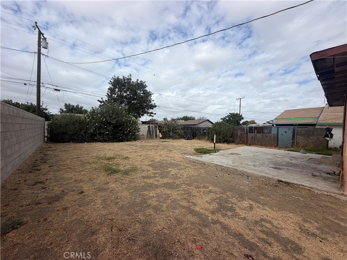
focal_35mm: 14
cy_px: 130
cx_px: 174
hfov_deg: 102.1
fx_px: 140
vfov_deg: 85.7
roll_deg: -0.9
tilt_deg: -0.8
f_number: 2.2
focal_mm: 2.22
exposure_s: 1/876
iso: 20
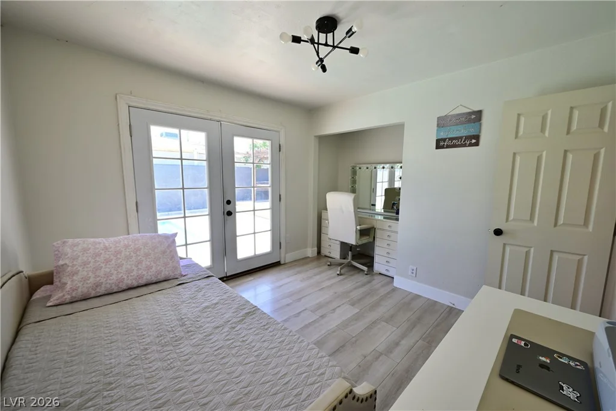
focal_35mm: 14
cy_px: 206
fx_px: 240
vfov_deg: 81.2
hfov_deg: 104.2
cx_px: 308
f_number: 10
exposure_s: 1/60
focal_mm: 14
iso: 800
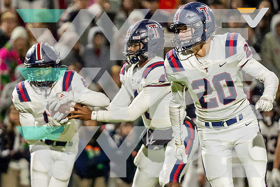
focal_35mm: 634
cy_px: 107
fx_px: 4929
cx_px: 117
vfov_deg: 2.2
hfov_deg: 3.3
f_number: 2.8
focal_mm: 200
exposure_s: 1/1000
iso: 1600
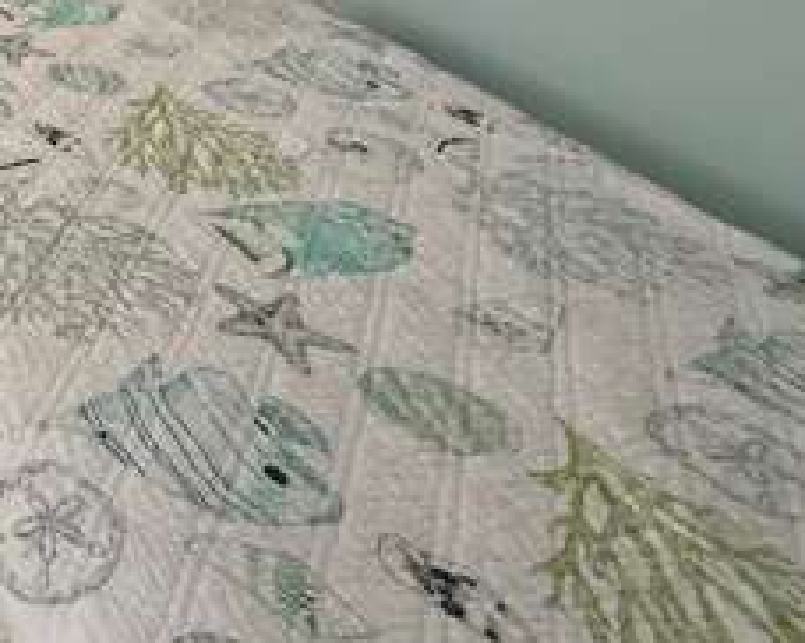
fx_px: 976
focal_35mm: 41
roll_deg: +0.5
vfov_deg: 28.5
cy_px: -230
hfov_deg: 29.4
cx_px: -376
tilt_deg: -10.8
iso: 320
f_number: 2.2
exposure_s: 1/120
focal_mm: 2.22
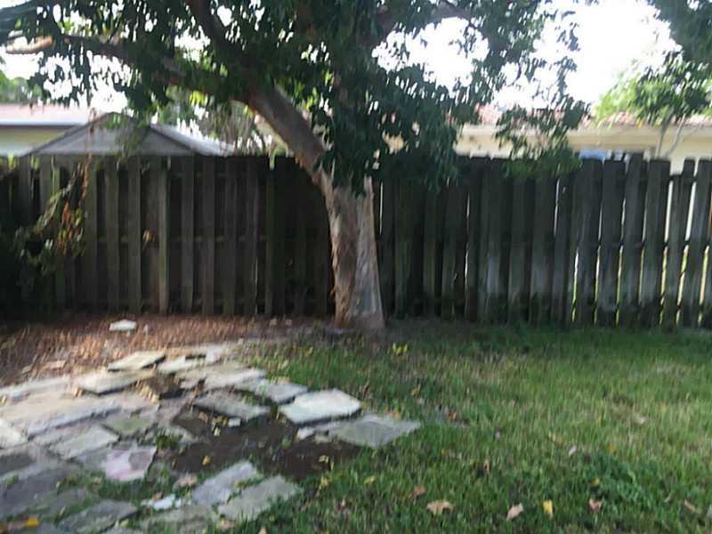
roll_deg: -0.6
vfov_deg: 48.2
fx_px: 596
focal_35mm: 29
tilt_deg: -4.7
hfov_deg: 61.7
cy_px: 267
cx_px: 356
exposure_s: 1/120
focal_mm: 4.15
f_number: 2.2
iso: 32
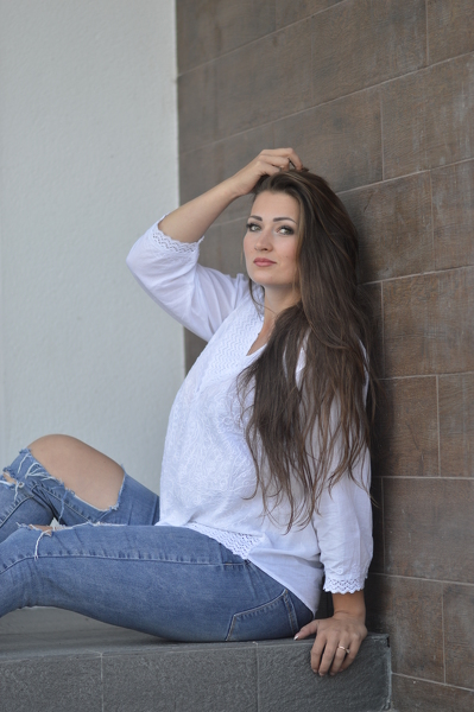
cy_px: 356
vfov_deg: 16.1
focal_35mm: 128
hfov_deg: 10.7
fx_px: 2522
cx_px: 237
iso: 100
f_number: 1.8
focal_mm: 85
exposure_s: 1/800
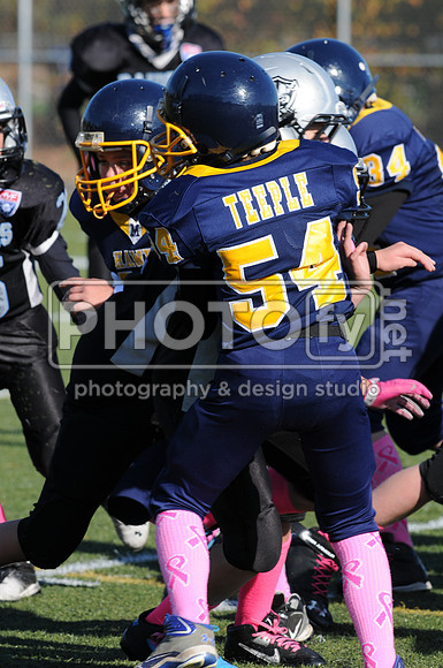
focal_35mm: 450
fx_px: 8331
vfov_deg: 4.6
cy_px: 334
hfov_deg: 3.0
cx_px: 222
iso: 200
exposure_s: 1/500
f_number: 8
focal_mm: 300
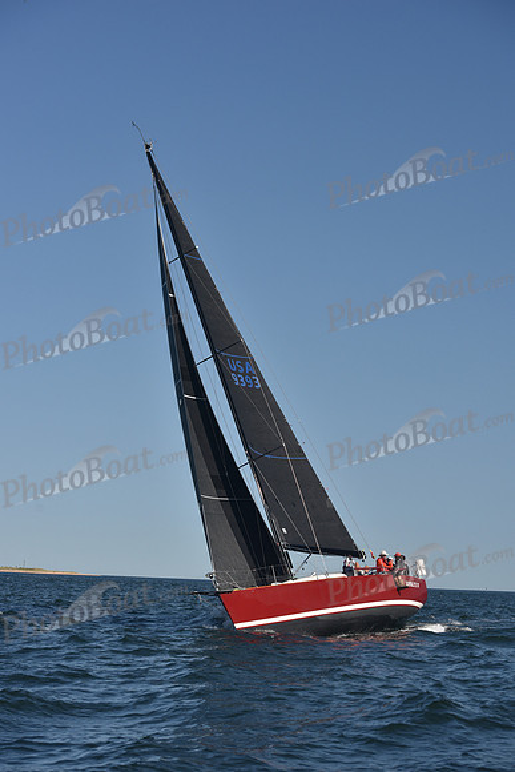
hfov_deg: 19.5
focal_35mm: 70
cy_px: 386
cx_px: 258
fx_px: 1501
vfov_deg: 28.8
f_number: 6.3
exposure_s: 1/800
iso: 250
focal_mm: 70
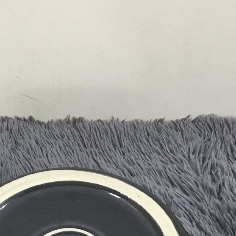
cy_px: 248
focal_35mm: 59
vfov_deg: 27.1
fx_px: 455
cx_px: 70
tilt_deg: -57.2
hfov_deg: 28.8
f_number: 2.4
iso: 100
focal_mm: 3.3
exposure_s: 1/33
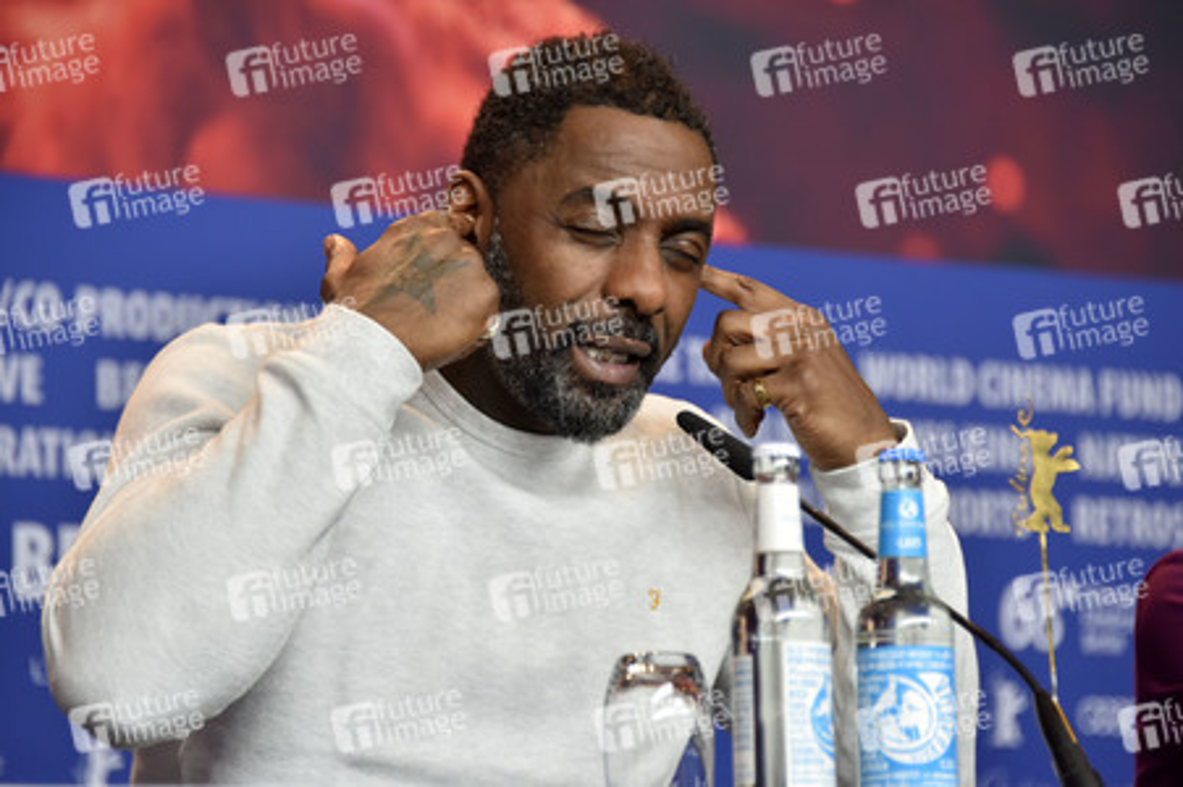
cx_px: 592
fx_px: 6896
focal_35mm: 210
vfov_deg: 6.5
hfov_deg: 9.8
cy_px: 394
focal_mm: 210
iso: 1000
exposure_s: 1/160
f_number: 5.6
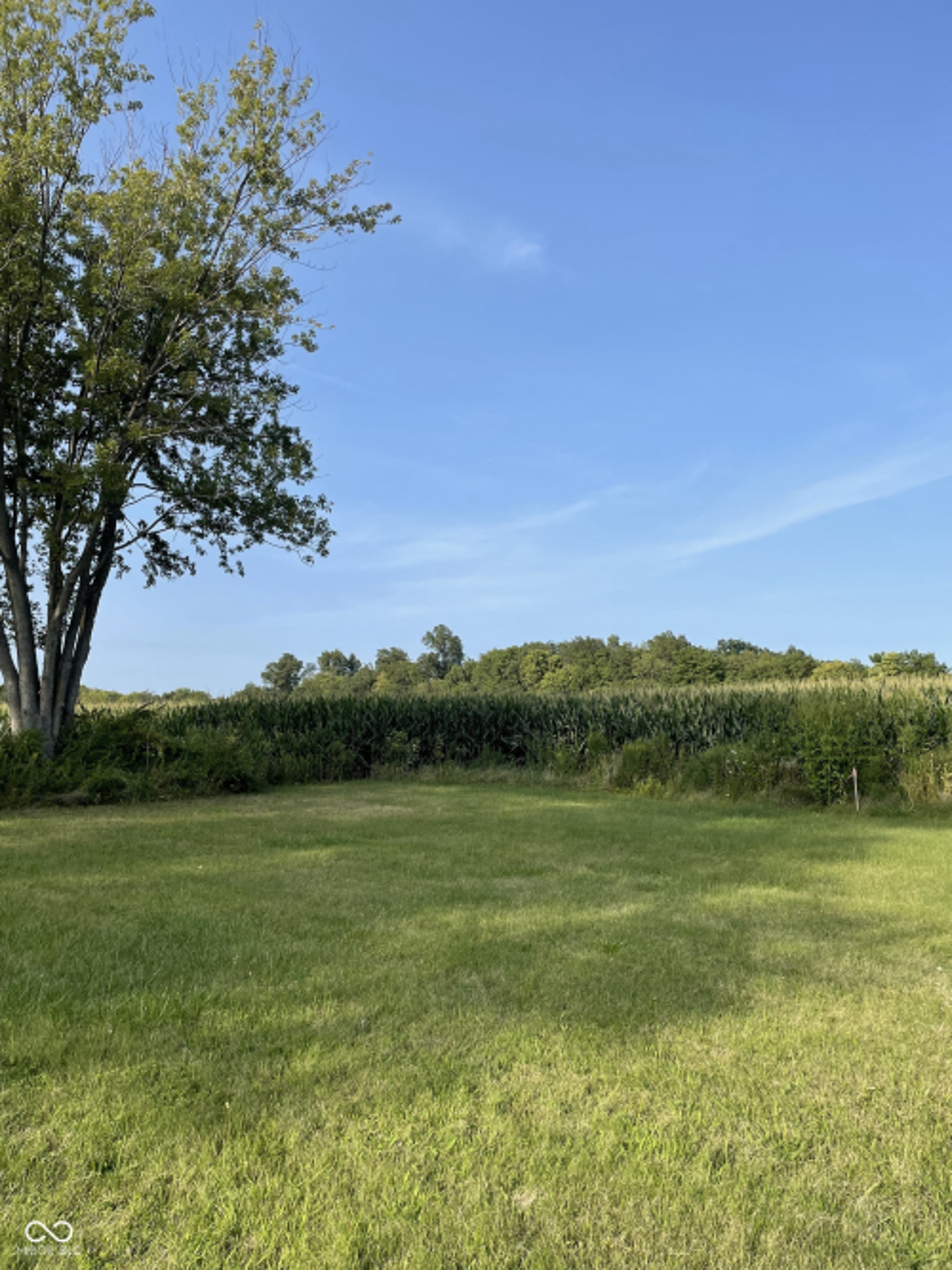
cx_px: 476
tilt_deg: +5.2
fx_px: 954
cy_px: 635
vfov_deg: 67.3
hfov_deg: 53.0
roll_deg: +2.7
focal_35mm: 26
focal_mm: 4.2
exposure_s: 1/2451
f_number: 1.6
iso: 32
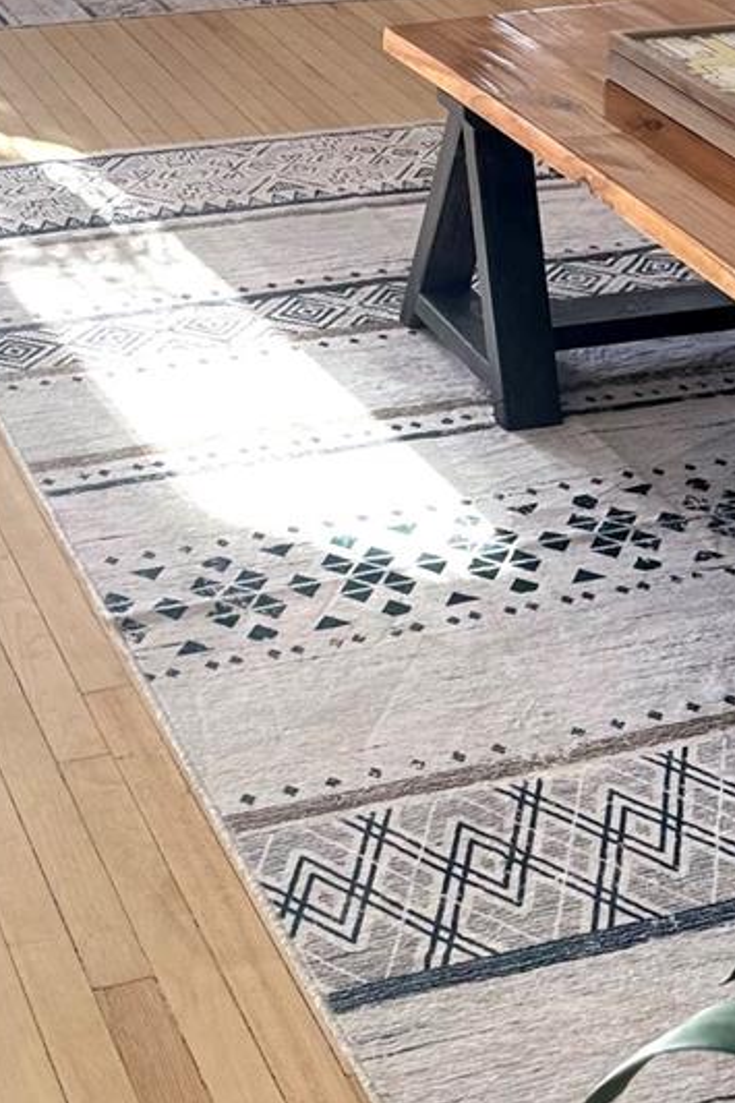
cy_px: -182
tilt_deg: -12.4
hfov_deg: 18.8
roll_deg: -1.4
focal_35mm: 72
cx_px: 205
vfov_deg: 25.5
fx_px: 2206
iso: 64
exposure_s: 1/137
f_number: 1.78
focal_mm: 6.76
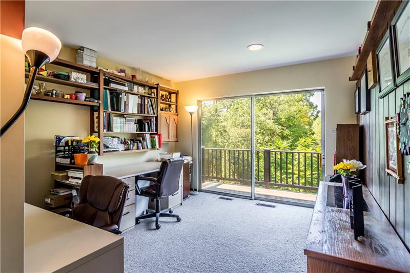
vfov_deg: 67.4
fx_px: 205
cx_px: 205
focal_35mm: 18
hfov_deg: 90.0
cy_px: 136
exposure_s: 1/160
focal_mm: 12
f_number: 6.3
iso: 320
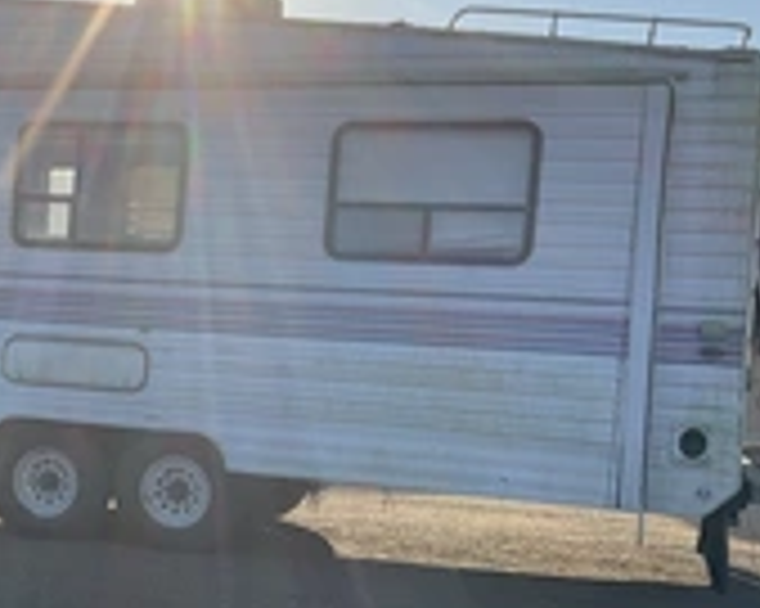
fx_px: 1506
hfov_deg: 26.9
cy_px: 423
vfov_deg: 22.7
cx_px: 18
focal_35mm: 67
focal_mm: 3
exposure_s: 1/2141
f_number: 1.8
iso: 25
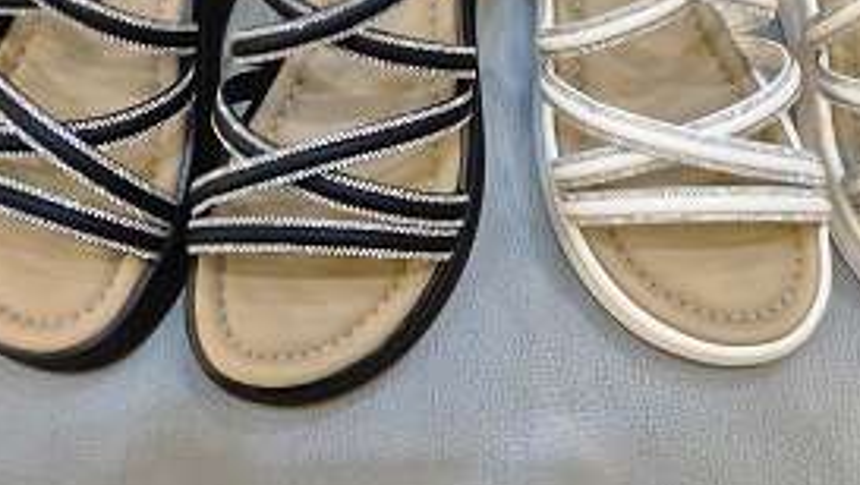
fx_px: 1004
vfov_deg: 26.4
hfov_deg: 46.0
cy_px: 69
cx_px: 529
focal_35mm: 44
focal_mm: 5.4
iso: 800
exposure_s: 1/120
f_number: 1.8
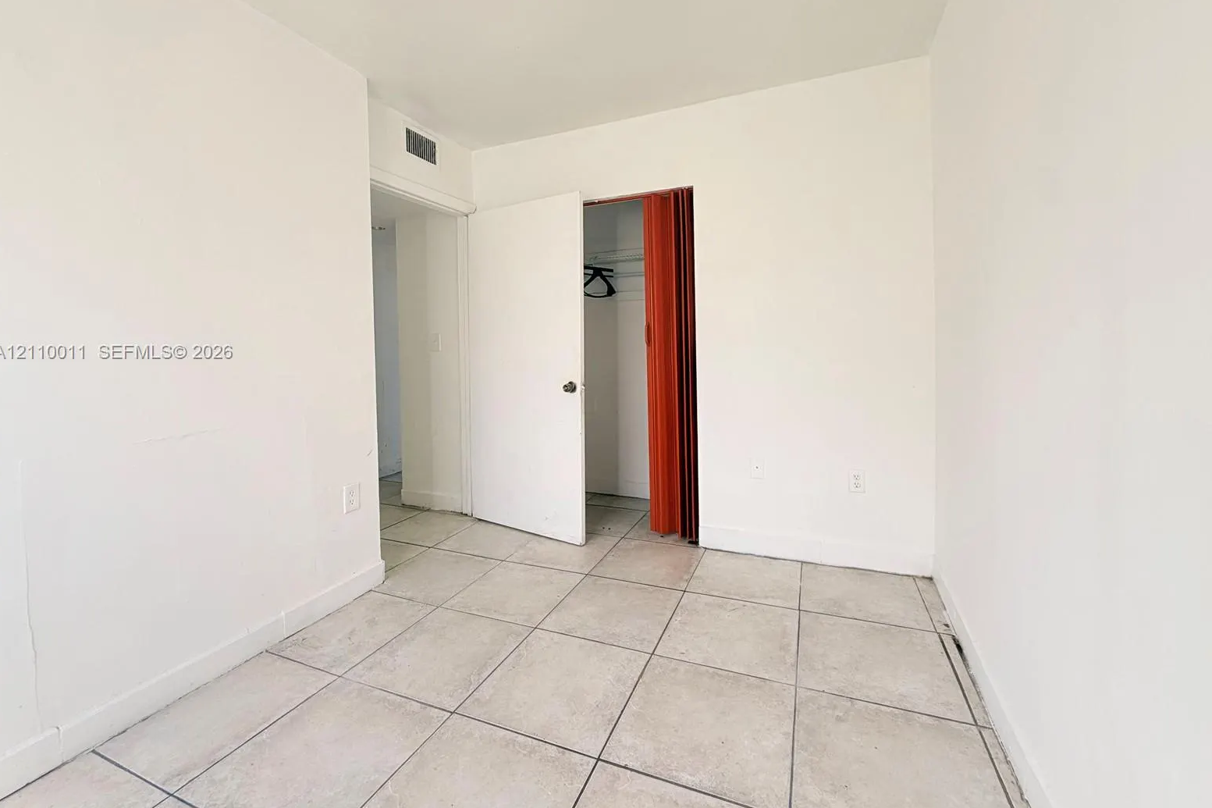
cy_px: 353
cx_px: 613
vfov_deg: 77.0
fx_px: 505
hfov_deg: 100.4
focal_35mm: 15
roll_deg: +1.3
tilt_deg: -0.6
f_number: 2.2
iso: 50
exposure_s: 1/121
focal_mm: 2.22
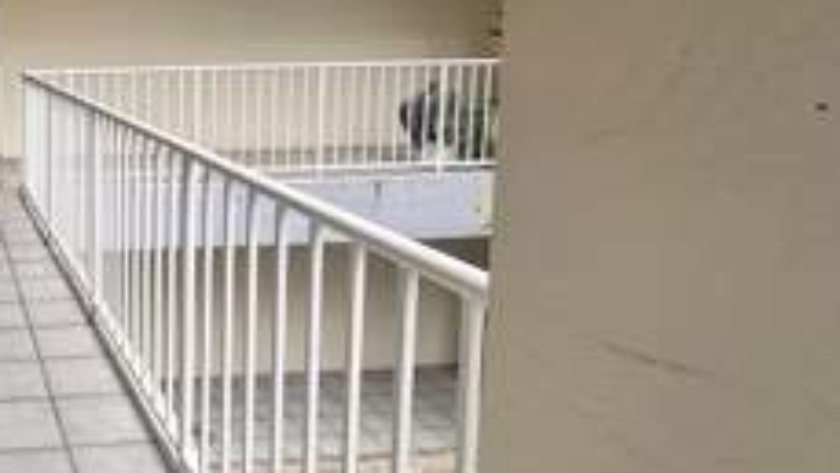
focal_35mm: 32
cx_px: -18
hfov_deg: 48.8
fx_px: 713
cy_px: 110
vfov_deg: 35.8
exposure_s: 1/107
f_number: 2.2
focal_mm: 2.22
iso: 40
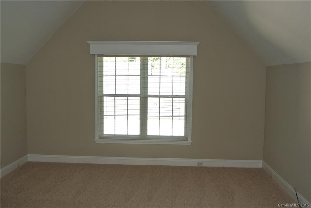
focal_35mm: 37
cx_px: 156
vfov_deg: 36.0
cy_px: 104
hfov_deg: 51.9
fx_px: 320
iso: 220
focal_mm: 14
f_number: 4
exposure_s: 1/60
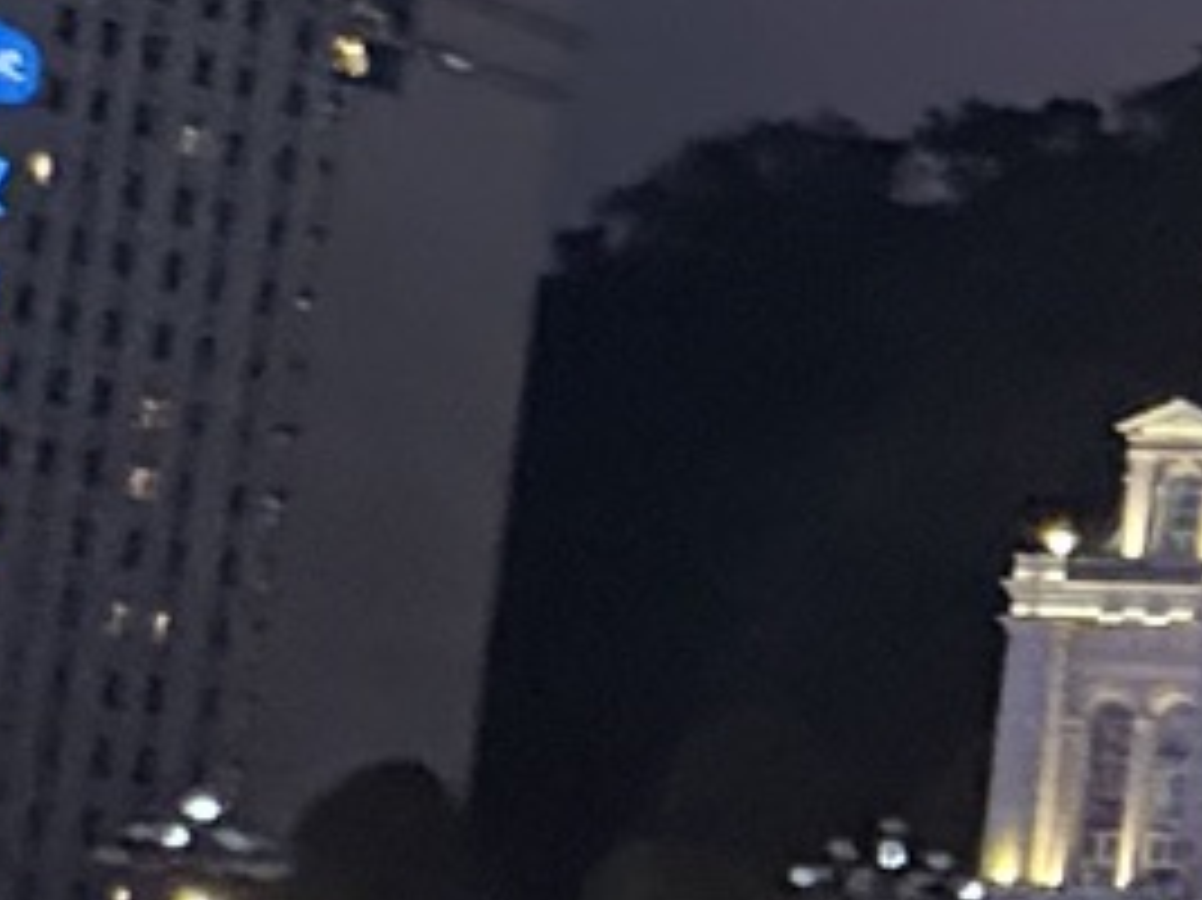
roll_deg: -2.0
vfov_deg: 13.8
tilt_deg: +6.1
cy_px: 932
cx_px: 3502
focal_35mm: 105
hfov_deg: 11.6
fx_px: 3644
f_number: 2.2
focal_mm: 2.22
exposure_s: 1/25
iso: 1000
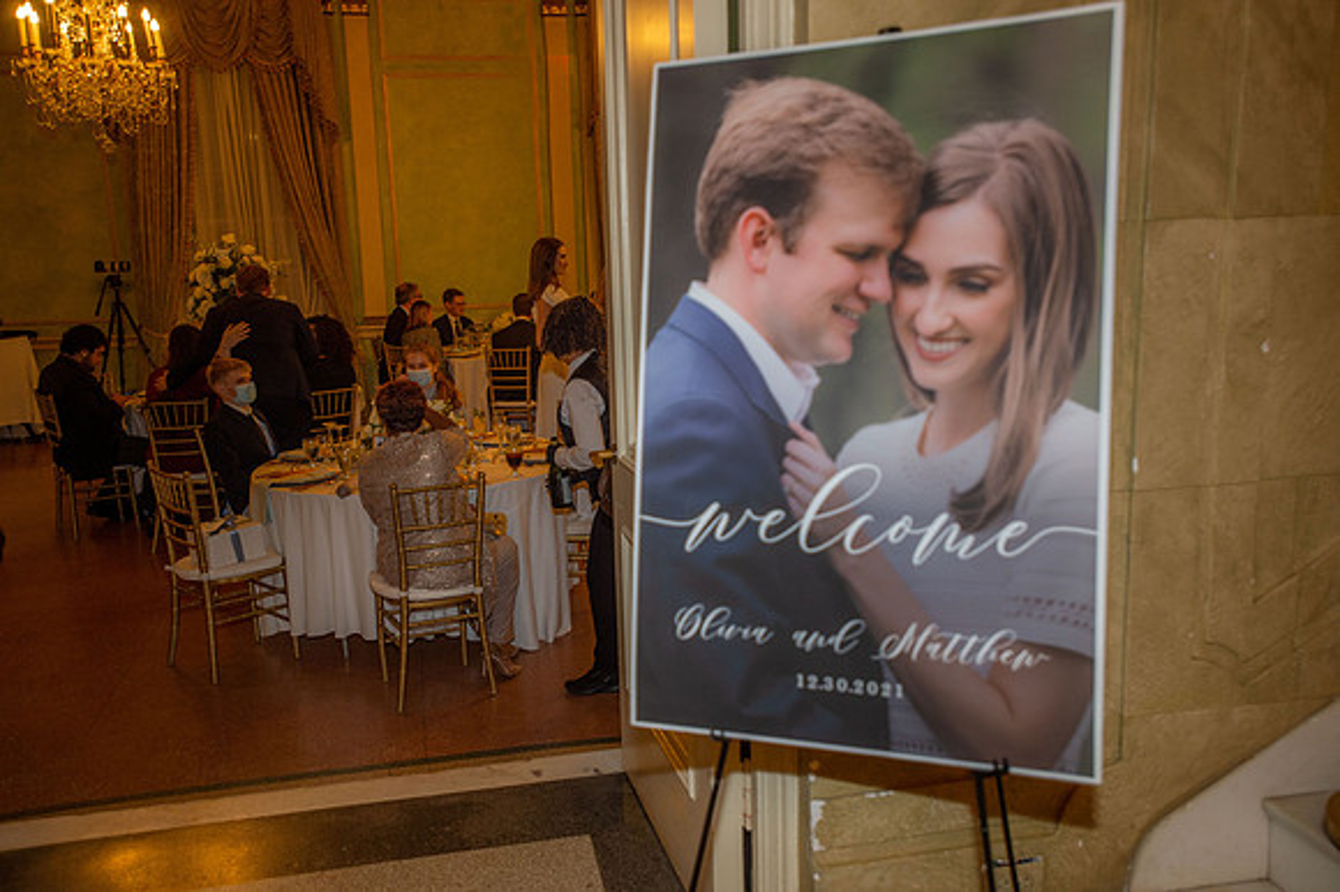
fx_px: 1190
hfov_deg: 58.7
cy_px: 446
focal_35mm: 32
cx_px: 670
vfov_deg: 41.1
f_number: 2.8
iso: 1250
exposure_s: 1/100
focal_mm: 32
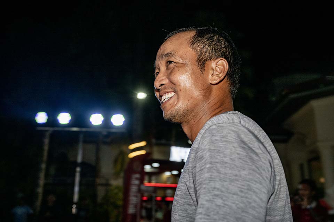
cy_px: 111
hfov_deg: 49.6
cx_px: 167
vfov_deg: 34.2
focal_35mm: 39
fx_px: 362
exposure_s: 1/200
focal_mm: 39
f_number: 4.5
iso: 250
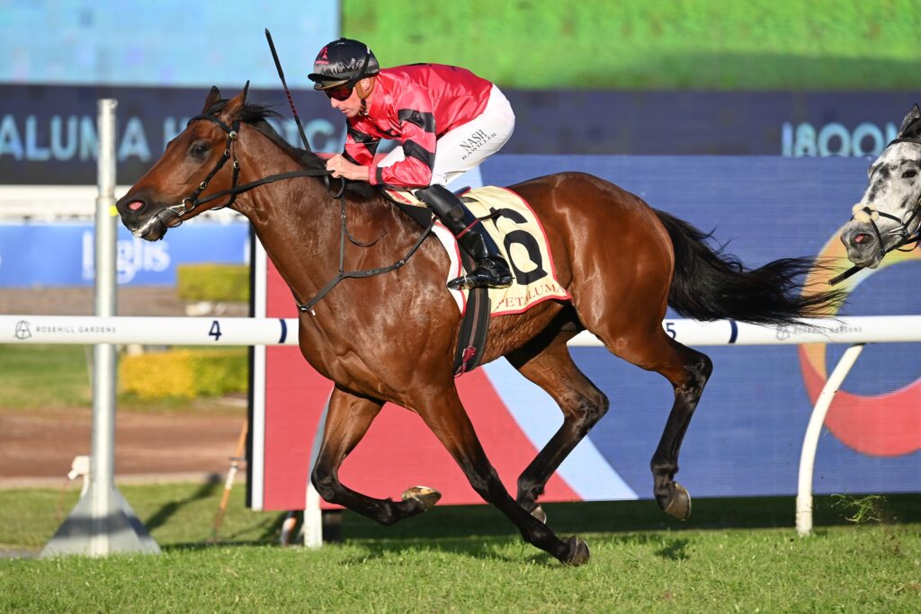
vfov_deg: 4.4
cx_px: 460
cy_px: 307
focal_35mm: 310
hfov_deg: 6.6
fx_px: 7931
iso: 720
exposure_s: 1/2000
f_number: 5.6
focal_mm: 310
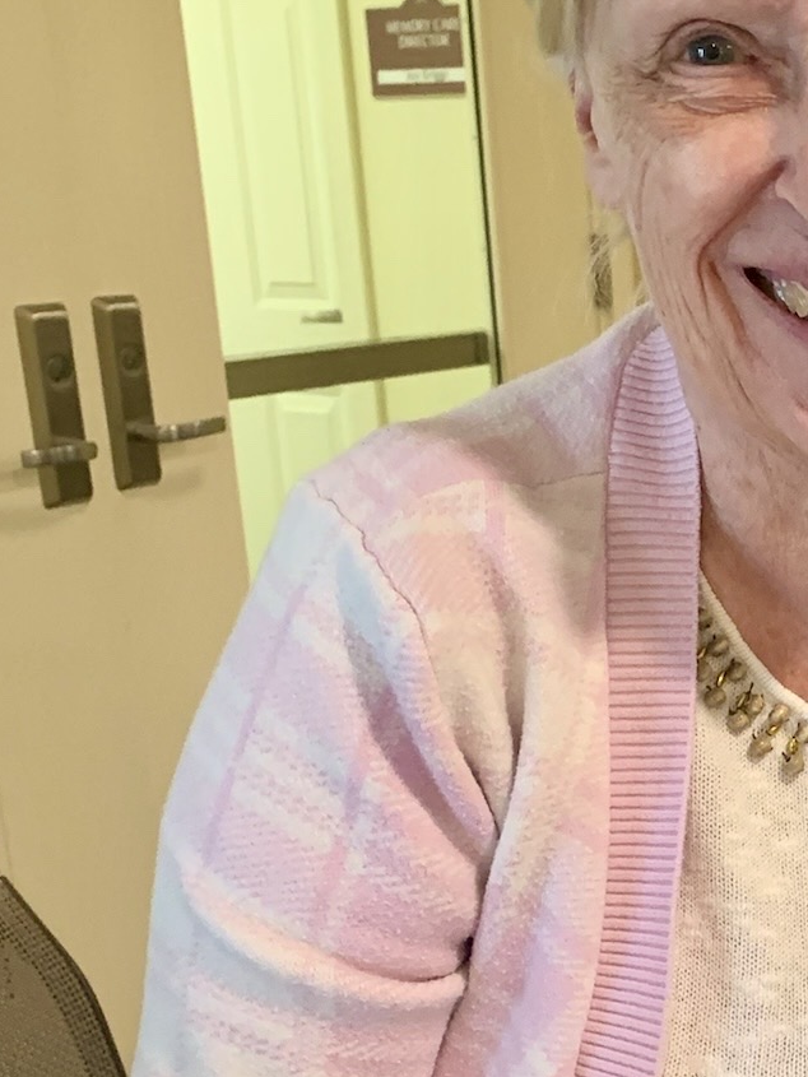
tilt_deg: -17.2
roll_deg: +1.3
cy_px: 836
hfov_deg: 21.8
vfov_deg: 30.1
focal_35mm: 63
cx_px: 930
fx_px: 1960
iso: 320
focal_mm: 4.25
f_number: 1.8
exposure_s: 1/60
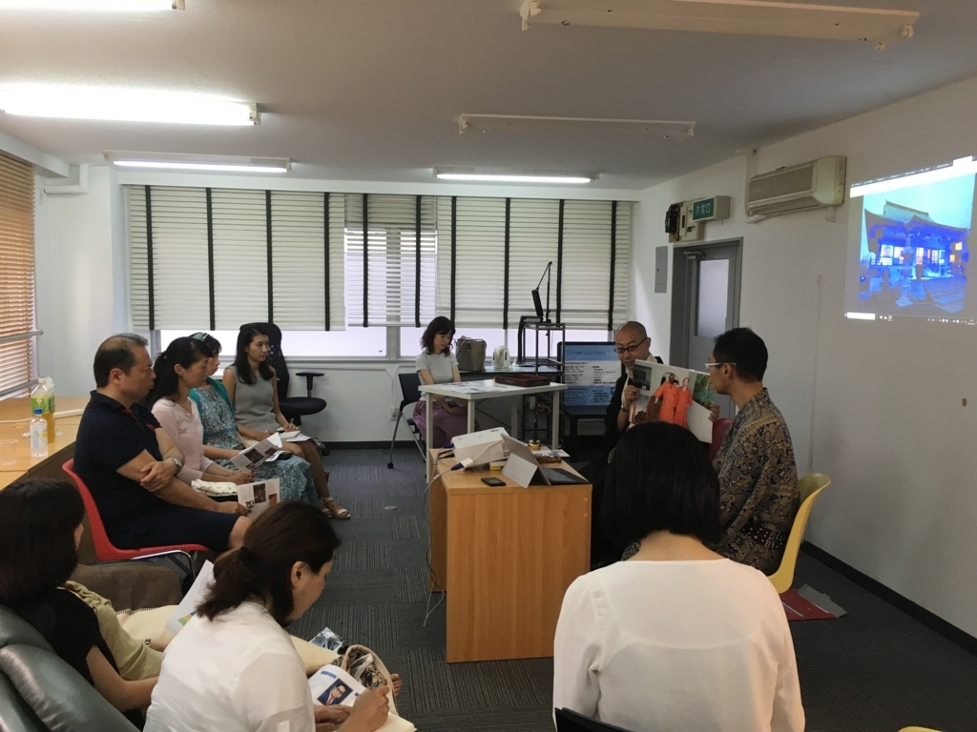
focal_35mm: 29
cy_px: 366
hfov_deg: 61.7
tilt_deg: -5.5
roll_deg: -0.4
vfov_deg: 48.2
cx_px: 488
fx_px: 818
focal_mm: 4.15
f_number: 2.2
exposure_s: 1/33
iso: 40
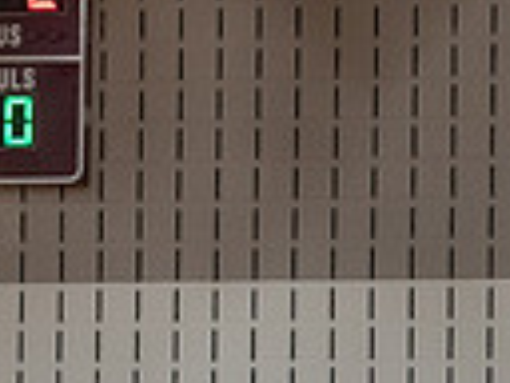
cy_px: 841
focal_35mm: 413
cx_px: 1090
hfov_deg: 4.7
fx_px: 6085
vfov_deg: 3.6
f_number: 1.2
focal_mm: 50
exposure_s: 1/1000
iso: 500
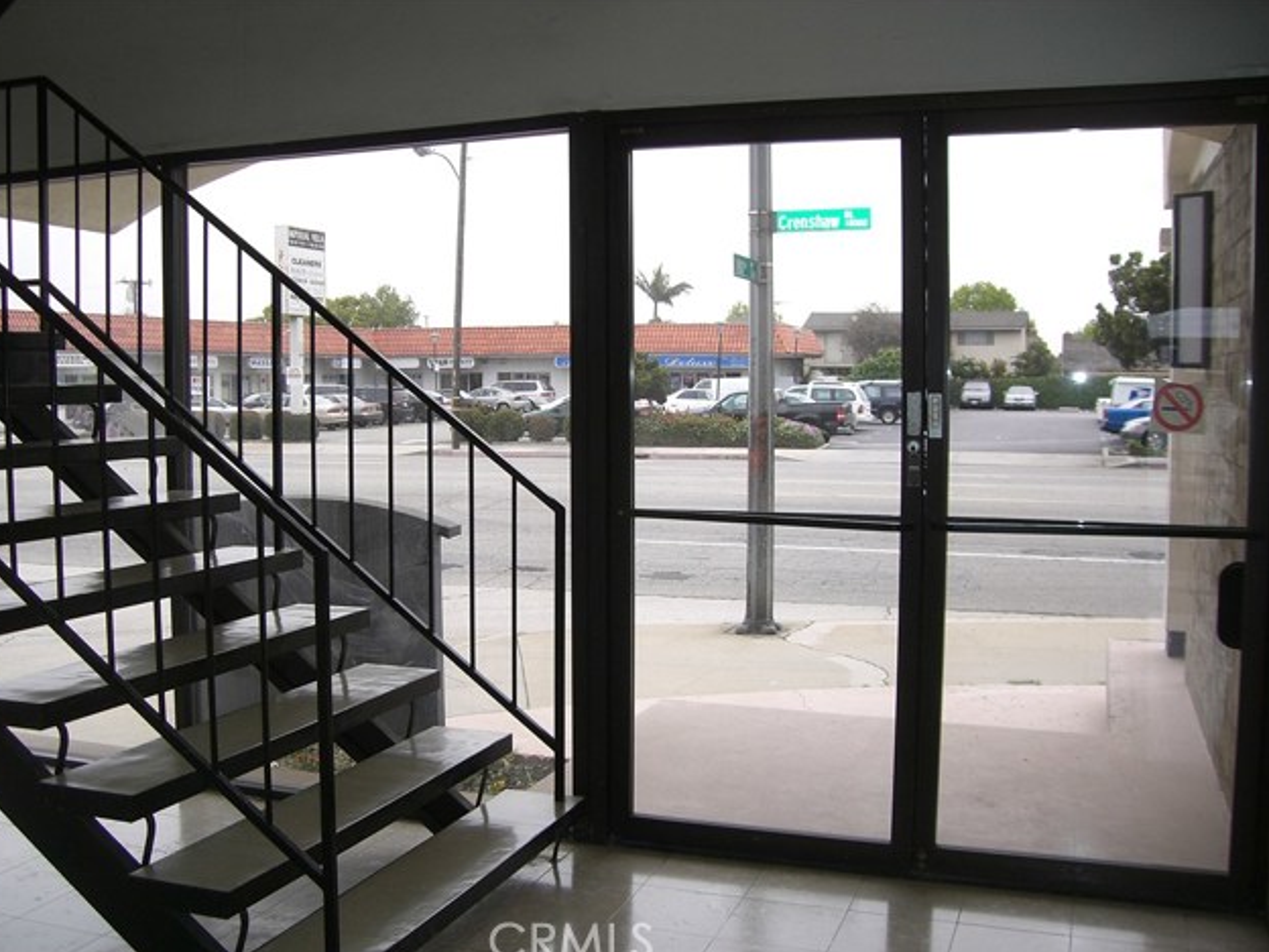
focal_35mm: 39
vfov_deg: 36.8
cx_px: 620
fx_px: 1430
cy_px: 482
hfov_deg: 47.9
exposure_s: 1/320
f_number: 2.7
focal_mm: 6.2
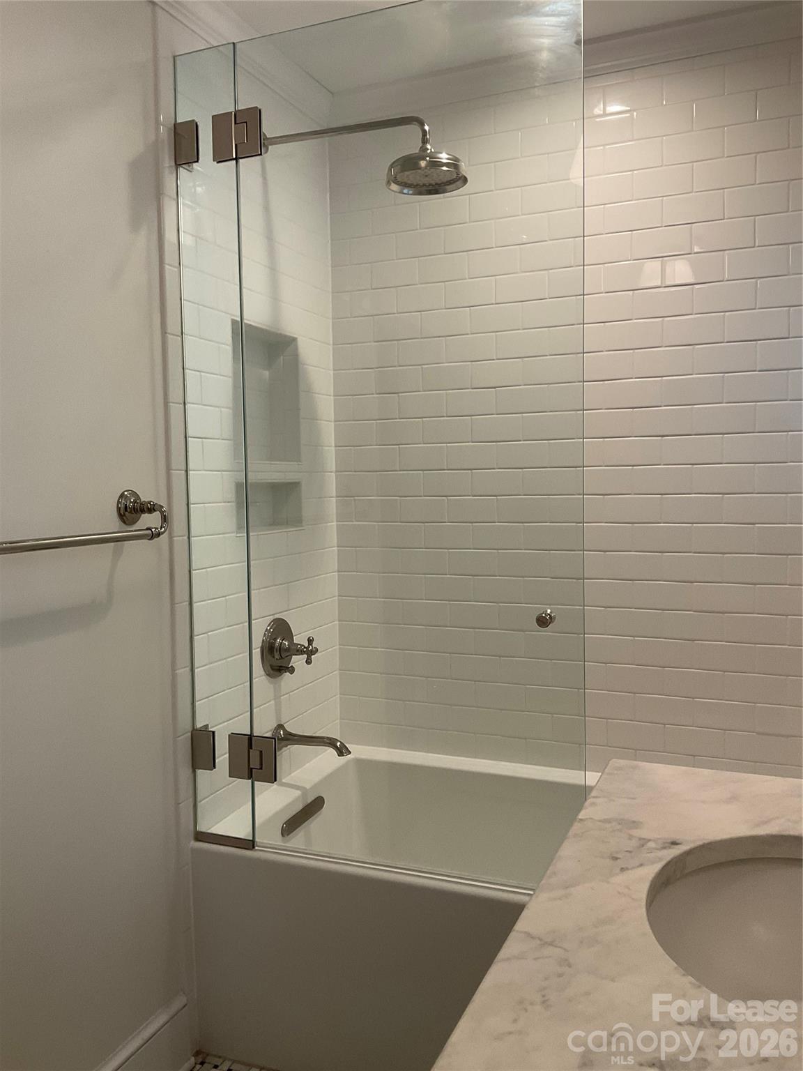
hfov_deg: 48.2
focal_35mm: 29
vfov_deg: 61.7
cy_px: 536
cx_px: 402
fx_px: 897
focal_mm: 3
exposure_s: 1/60
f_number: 1.8
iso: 50
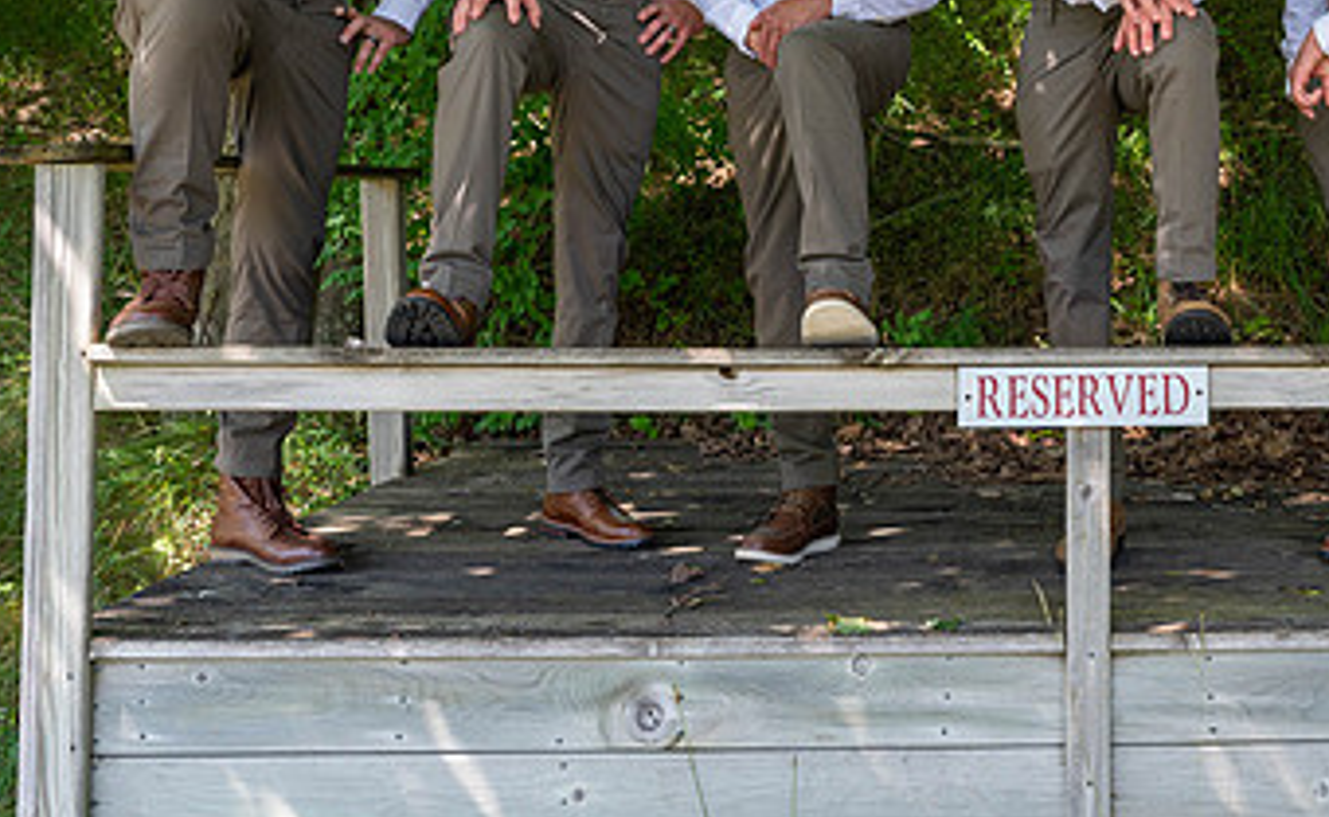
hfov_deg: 35.6
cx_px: 1095
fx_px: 1983
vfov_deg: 22.6
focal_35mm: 55
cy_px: 51
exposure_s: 1/250
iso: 280
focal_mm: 25.5
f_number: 4
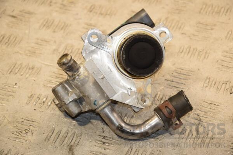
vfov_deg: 9.9
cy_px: 78
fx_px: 893
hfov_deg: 14.9
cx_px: 116
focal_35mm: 138
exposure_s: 1/200
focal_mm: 92
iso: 800
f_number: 7.1
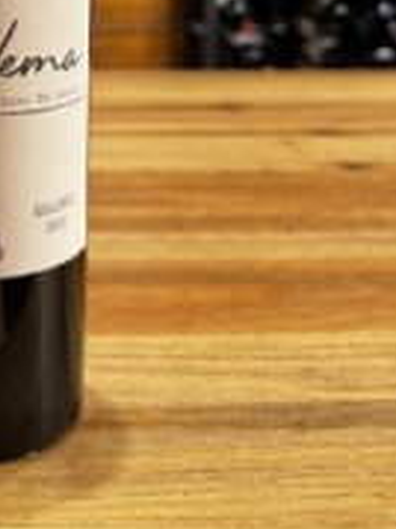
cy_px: -24
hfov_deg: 23.8
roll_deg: +0.6
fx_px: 886
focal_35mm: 58
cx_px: -24
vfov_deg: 30.4
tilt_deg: -5.7
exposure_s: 1/50
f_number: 1.78
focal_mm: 6.76
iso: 250
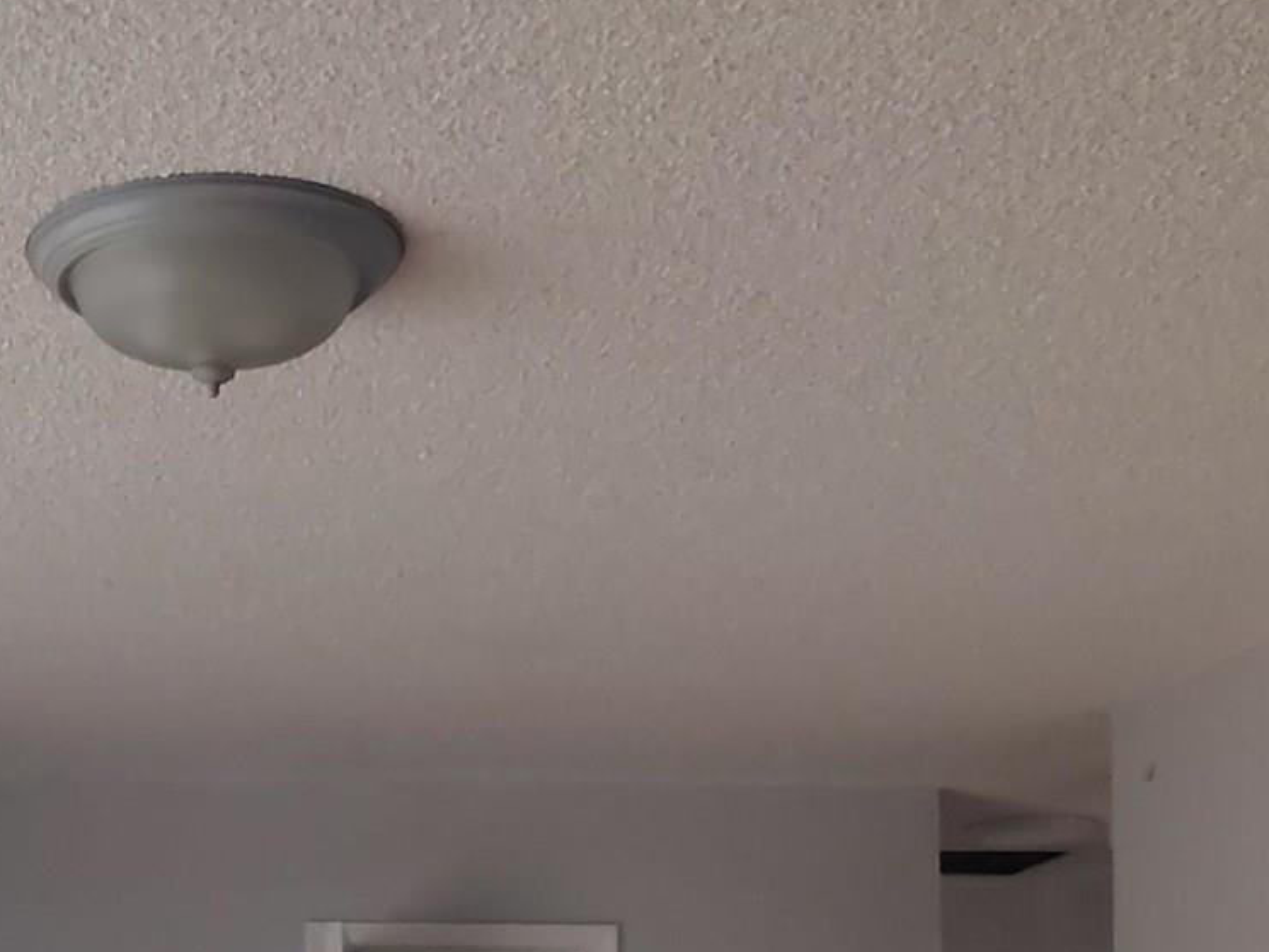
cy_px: 1054
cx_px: 124
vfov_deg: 21.1
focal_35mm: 66
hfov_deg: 28.3
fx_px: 2420
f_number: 2.2
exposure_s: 1/120
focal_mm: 2.13
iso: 336
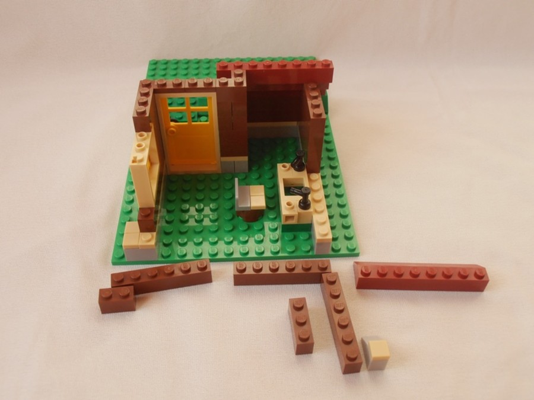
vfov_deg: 38.7
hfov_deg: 50.1
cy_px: 200
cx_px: 267
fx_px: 571
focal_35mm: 37
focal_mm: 6.61
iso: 80
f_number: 3.9
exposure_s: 1/100
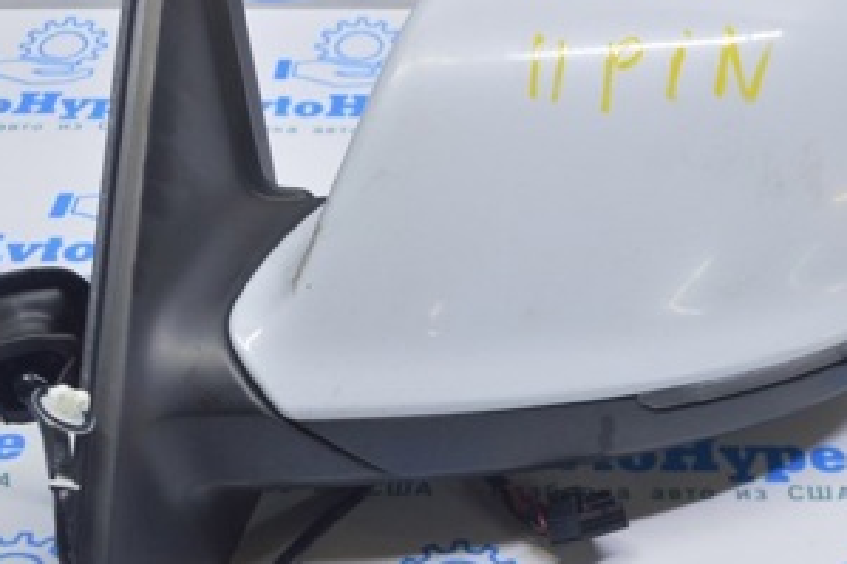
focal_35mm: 77
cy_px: 282
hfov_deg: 26.3
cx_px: 518
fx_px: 1811
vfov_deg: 17.7
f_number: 5.6
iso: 400
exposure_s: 1/20
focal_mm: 24
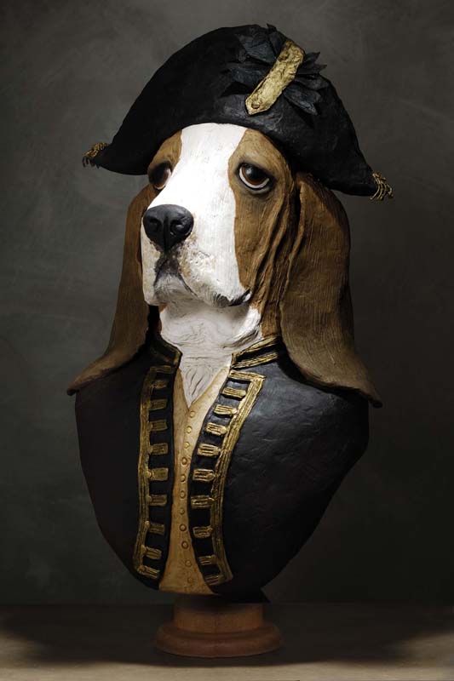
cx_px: 227
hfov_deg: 11.1
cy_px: 340
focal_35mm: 123
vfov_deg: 16.7
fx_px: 2328
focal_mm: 82
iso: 100
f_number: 8
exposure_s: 1/200
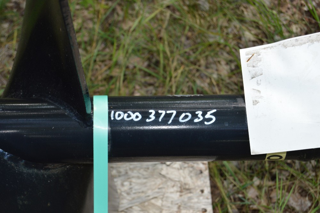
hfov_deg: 24.6
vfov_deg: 16.5
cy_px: 106
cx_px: 160
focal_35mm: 82
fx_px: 733
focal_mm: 55
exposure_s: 1/100
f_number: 5.6
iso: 400
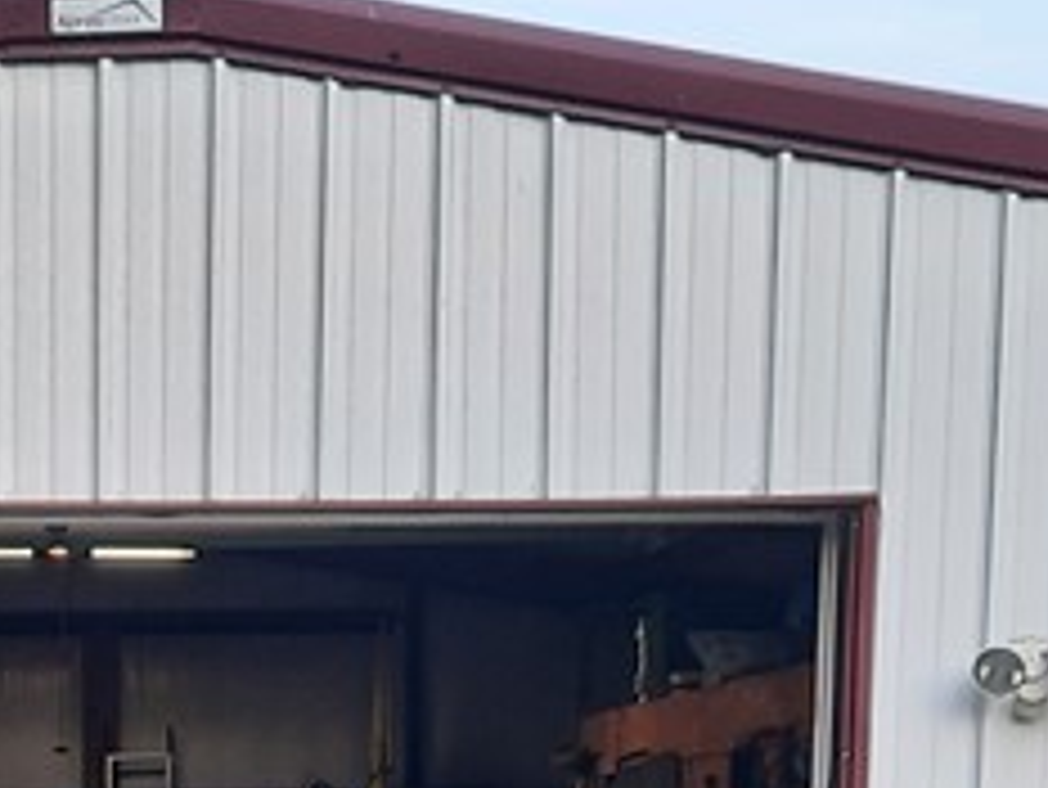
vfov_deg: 12.5
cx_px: 45
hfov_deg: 17.5
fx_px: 3332
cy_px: 1355
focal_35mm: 110
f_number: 2
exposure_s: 1/60
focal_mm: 4.6
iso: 32
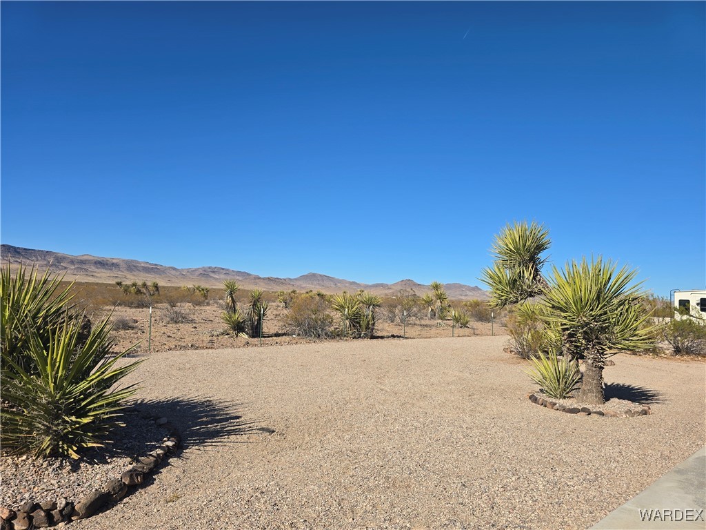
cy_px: 265
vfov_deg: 58.9
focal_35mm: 23
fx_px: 469
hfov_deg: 73.9
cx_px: 353
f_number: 1.7
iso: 12
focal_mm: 6.3
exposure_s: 1/1157
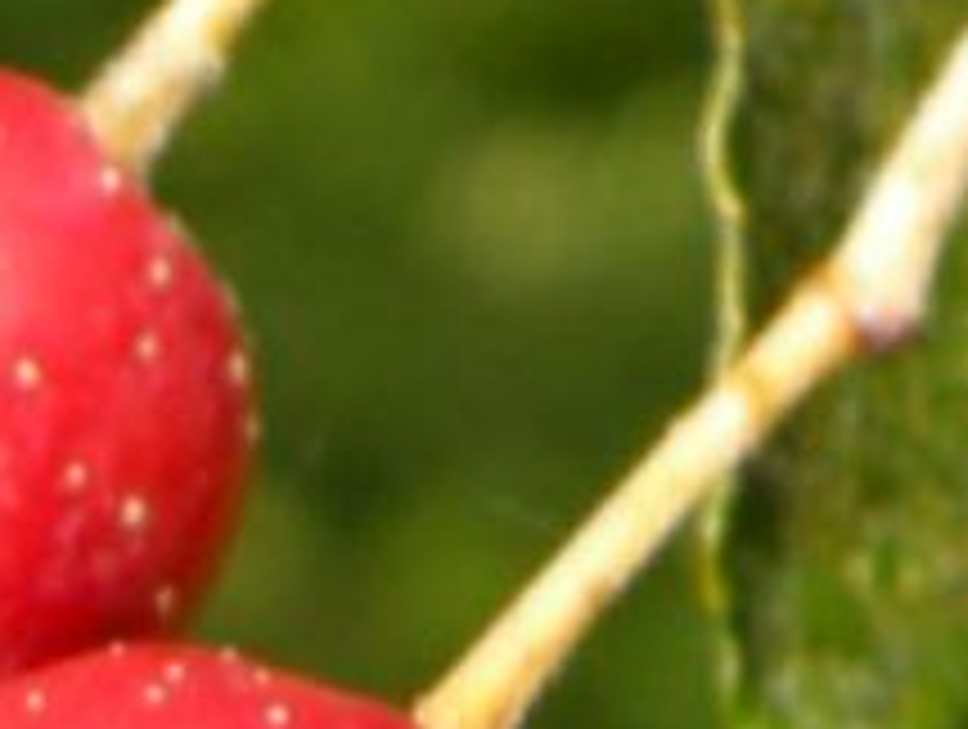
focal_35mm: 325
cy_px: -1746
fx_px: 9104
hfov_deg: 6.0
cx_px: 1243
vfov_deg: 4.4
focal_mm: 7.5
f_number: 3.8
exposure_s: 1/157
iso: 64
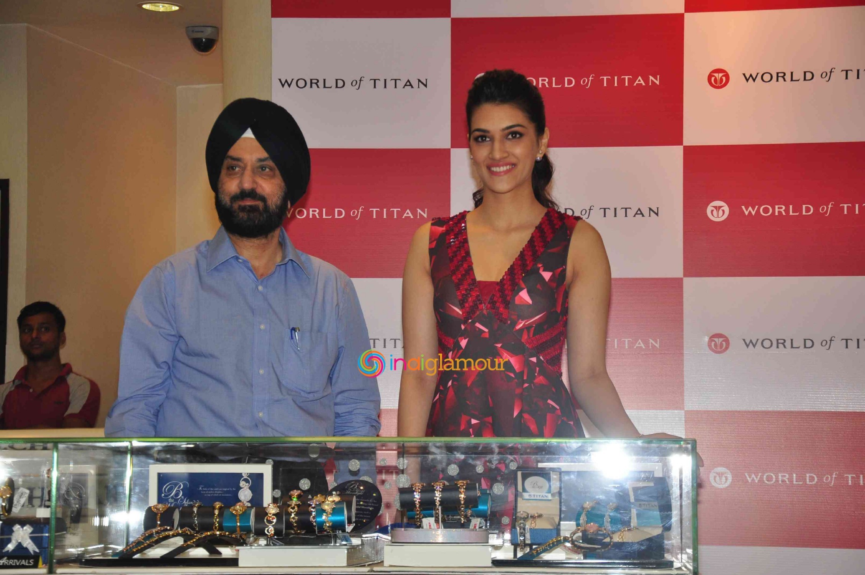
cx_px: 432
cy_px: 288
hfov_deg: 21.9
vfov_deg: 14.7
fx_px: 2232
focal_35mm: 93
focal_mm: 62
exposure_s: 1/125
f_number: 5.6
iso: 400
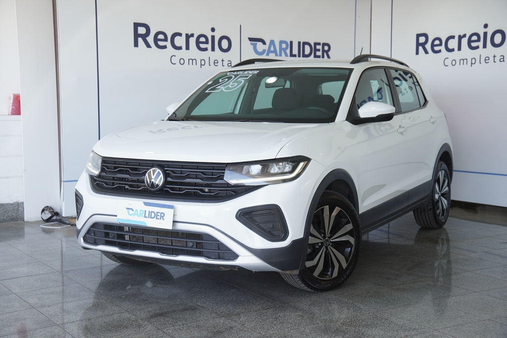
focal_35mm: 50
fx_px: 697
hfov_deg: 40.0
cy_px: 169
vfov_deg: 27.3
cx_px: 254
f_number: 4
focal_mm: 33
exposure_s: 1/125
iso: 200
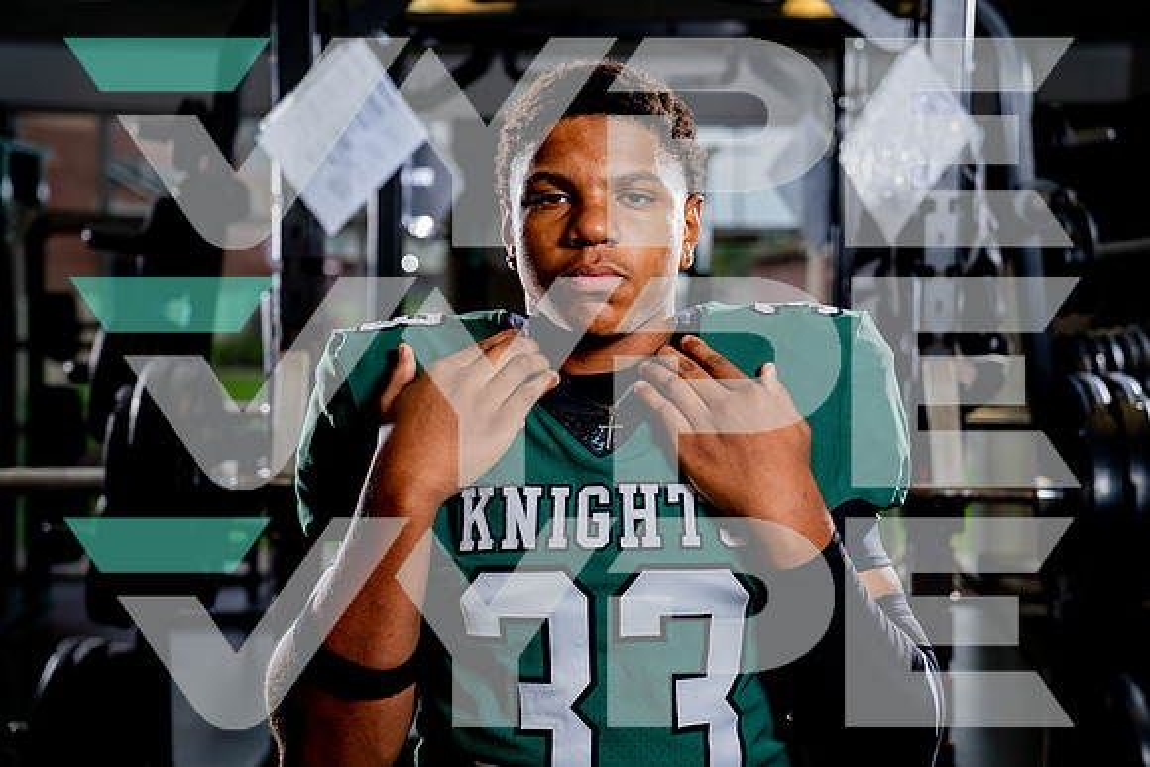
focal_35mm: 66
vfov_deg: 20.7
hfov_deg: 30.5
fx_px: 2105
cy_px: 384
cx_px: 575
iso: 100
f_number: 4
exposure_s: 1/250
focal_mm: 65
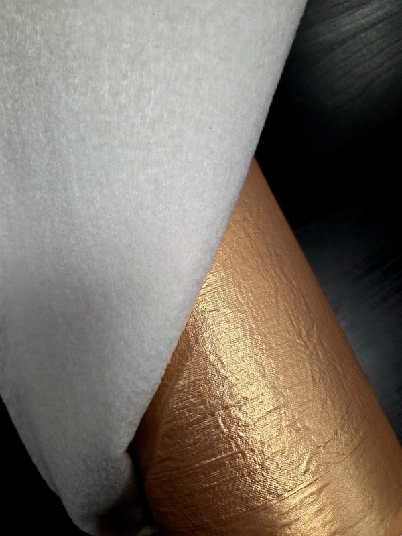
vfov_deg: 73.9
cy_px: 268
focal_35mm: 23
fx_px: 356
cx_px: 201
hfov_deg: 58.9
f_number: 1.8
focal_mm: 5.4
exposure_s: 1/101
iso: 160
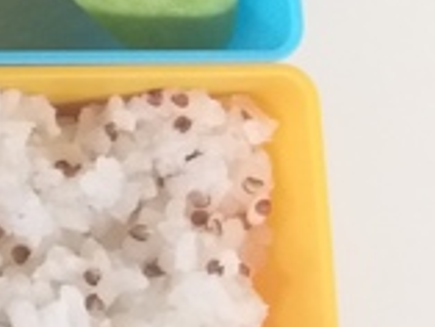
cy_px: 134
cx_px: -471
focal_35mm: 116
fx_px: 1459
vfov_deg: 12.8
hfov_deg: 13.9
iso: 250
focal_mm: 3.93
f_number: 1.7
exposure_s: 1/24
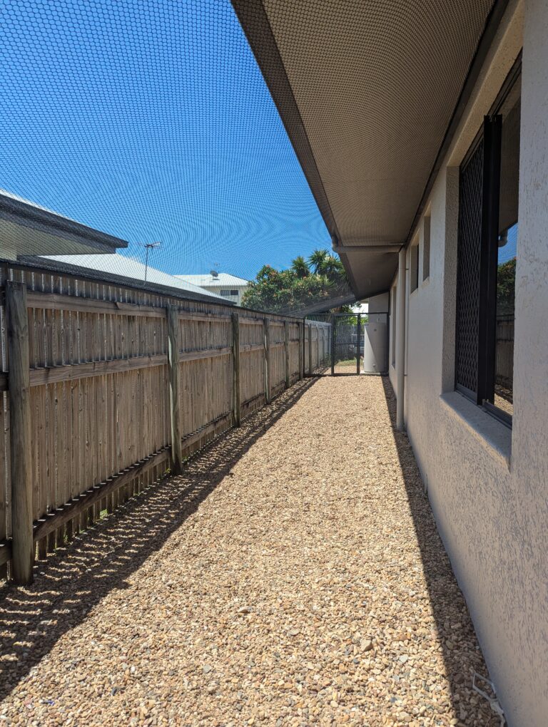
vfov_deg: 71.5
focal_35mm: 24
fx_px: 505
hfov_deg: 56.9
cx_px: 274
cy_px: 364
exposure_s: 1/1244
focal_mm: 6.81
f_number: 1.85
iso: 44
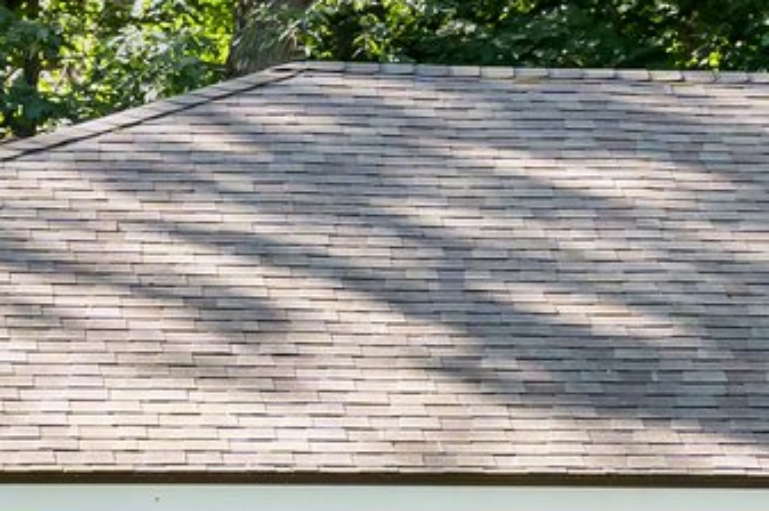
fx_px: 6283
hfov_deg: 7.0
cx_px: 771
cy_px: 854
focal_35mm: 294
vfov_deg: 4.6
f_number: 5.6
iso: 250
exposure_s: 1/100
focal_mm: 48.4
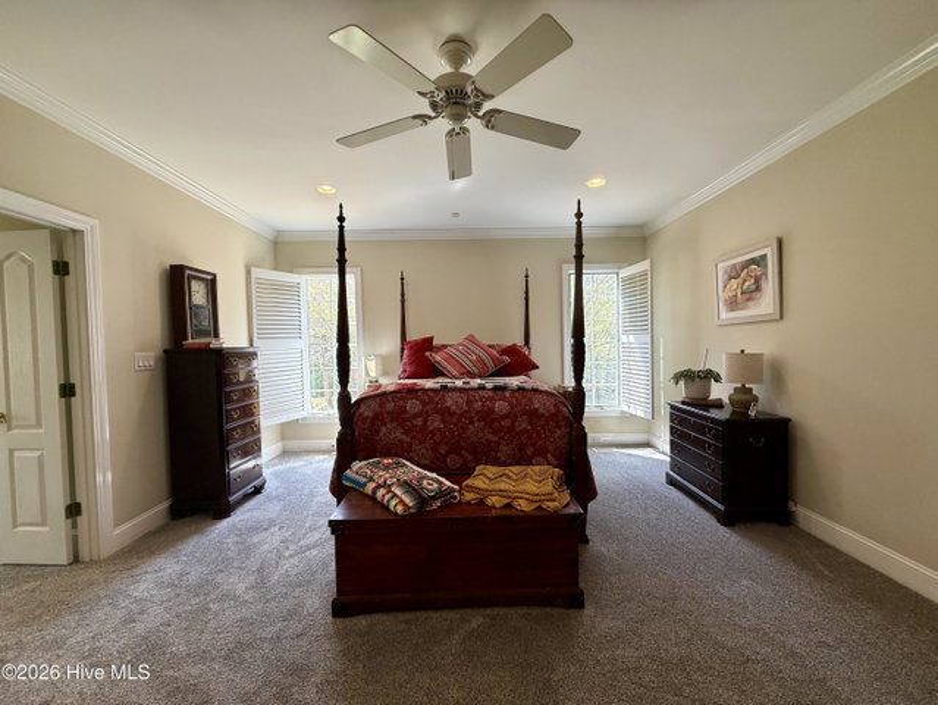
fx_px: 380
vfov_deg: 85.7
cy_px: 352
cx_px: 469
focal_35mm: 14
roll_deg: +1.1
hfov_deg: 102.0
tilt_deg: -0.7
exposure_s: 1/120
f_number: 2.2
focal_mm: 2.22
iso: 80
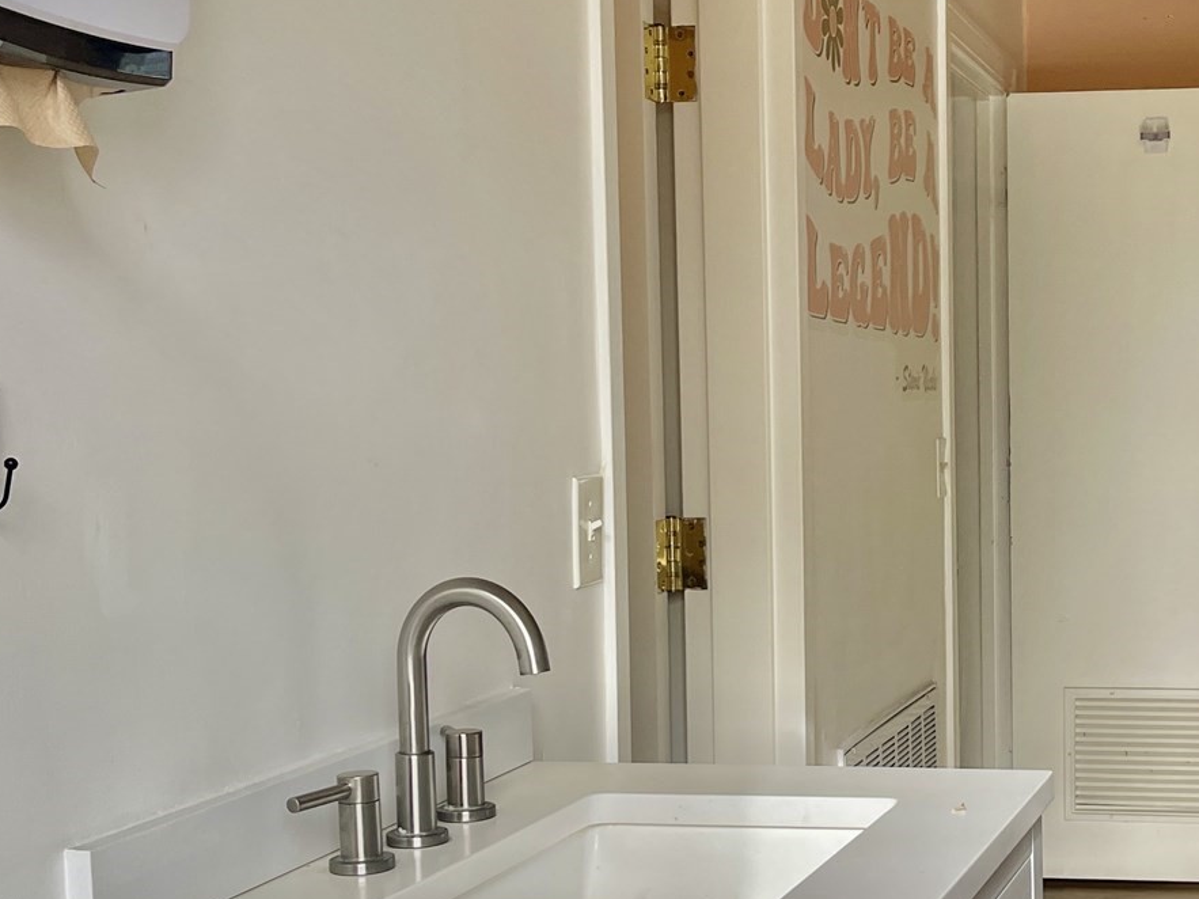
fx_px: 2009
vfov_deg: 25.1
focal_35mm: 58
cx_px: 979
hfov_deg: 32.2
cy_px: 569
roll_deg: +0.4
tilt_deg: -4.8
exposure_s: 1/750
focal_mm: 5.1
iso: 32
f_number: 1.6
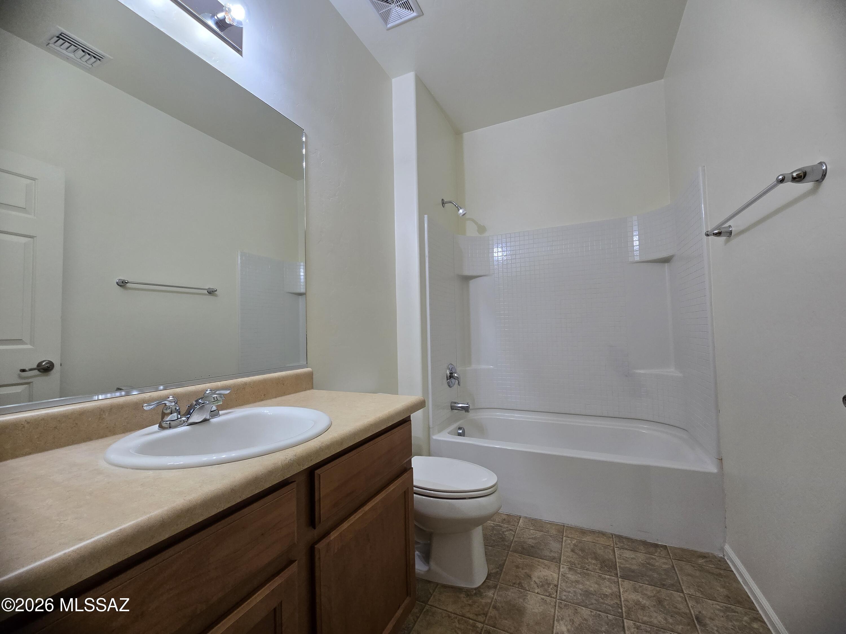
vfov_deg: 89.9
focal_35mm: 13
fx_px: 318
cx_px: 423
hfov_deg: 106.2
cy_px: 317
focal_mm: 2.2
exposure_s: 1/60
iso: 160
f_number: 2.2
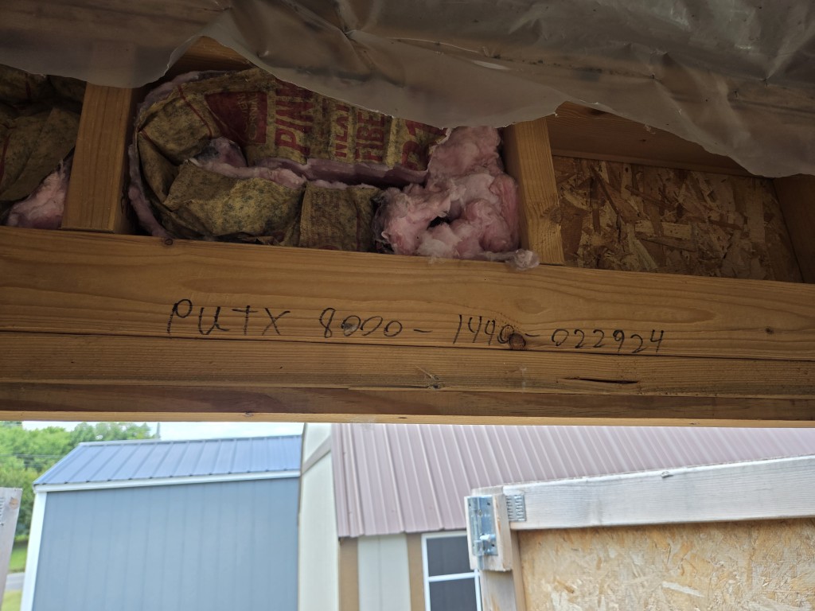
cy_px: 306
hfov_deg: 73.9
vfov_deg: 58.9
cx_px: 408
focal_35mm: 23
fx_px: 542
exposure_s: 1/180
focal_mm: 5.4
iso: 40
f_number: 1.8
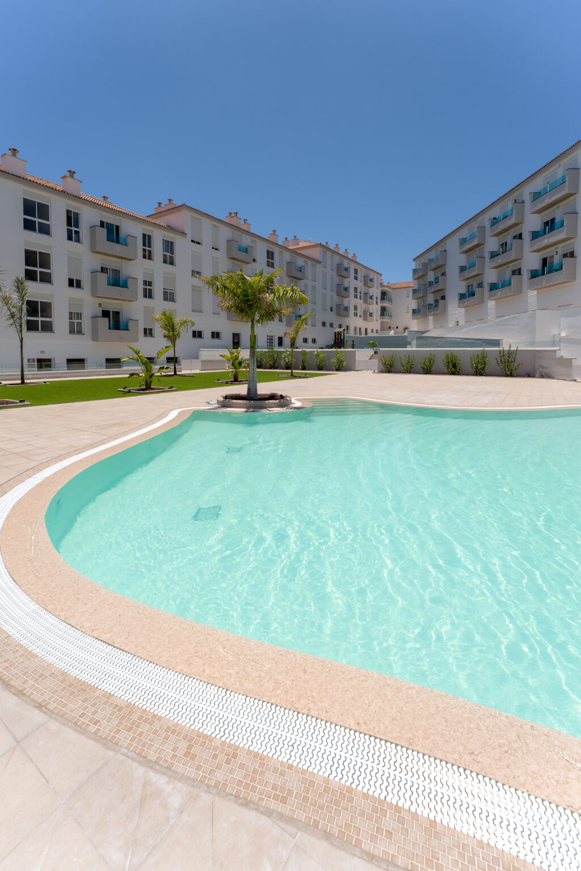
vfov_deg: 104.3
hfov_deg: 81.2
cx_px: 290
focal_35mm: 14
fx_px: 339
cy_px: 436
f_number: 7.1
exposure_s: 1/500
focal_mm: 14
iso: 100
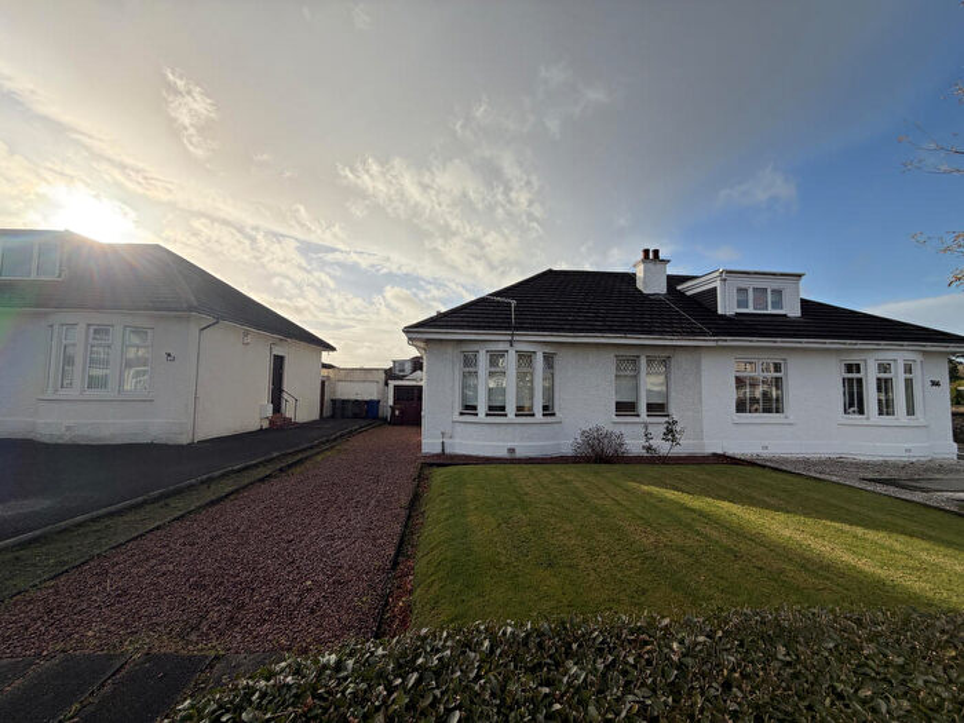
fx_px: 390
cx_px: 482
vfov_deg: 85.7
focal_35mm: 14
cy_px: 362
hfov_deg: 102.1
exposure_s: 1/1145
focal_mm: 2.22
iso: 20
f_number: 2.2
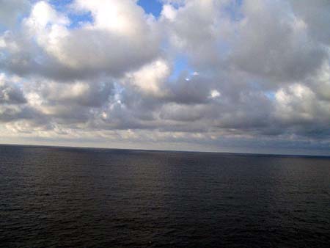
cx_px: 165
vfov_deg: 40.7
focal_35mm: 35
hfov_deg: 52.6
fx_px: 334
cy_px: 124
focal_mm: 5.8
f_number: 4.3
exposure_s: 1/1000
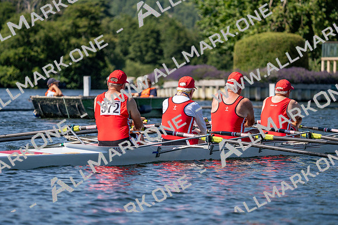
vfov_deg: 6.1
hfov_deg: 9.1
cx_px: 169
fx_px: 2113
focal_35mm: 225
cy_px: 112
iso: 200
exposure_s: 1/1600
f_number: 5.6
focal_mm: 225
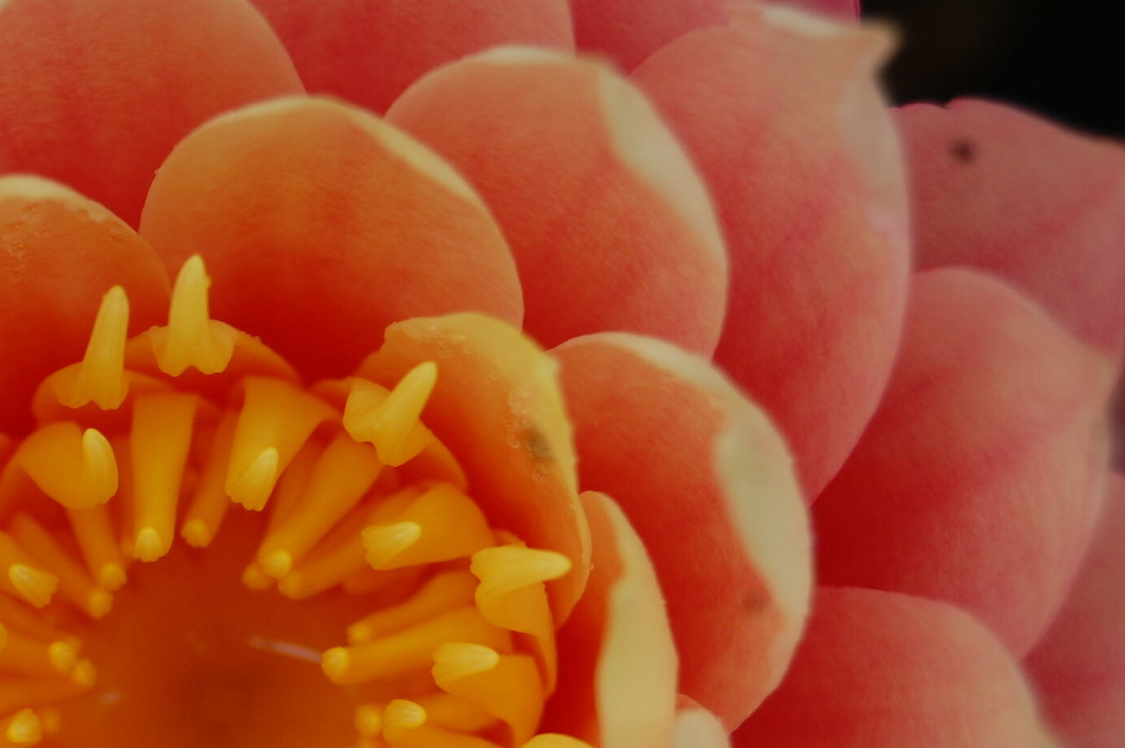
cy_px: 562
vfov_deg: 9.0
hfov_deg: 13.4
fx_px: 4743
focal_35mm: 152
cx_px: 105
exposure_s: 1/250
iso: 200
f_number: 8
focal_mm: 55
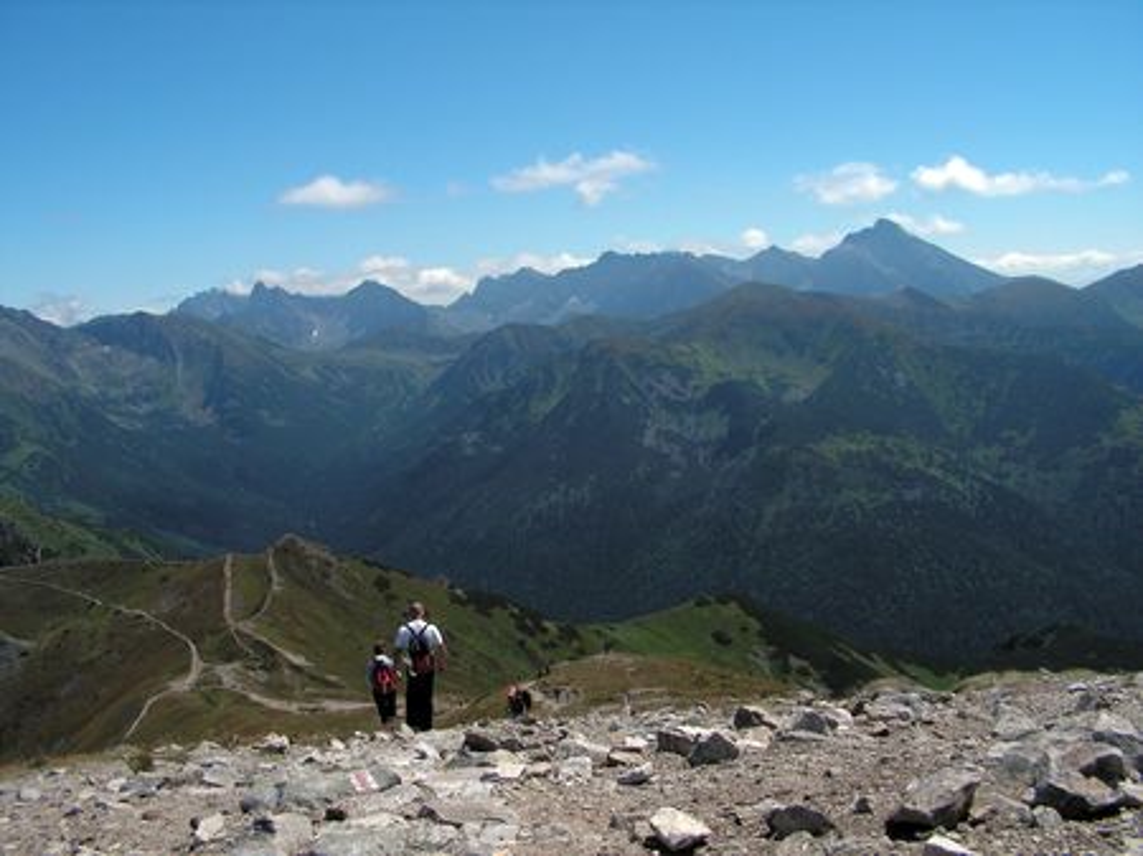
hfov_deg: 51.4
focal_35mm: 36
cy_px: 428
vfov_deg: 39.6
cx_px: 572
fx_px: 1188
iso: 50
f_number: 3.2
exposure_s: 1/1250
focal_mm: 6
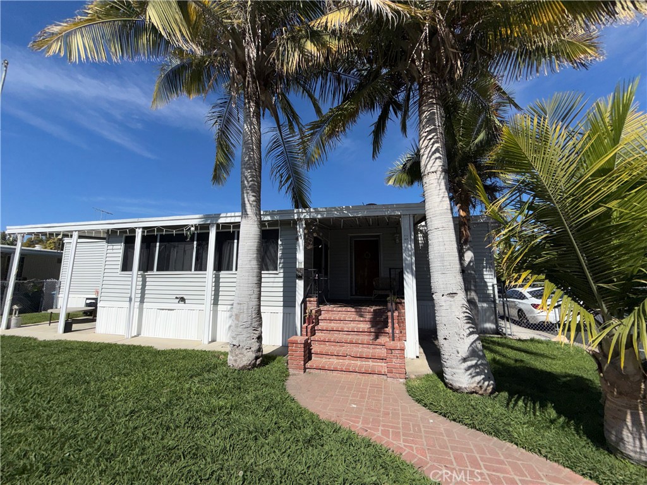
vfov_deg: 85.7
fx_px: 262
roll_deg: +0.1
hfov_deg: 102.1
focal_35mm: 14
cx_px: 324
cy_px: 242
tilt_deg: +8.6
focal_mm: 2.22
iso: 16
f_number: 2.2
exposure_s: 1/2976
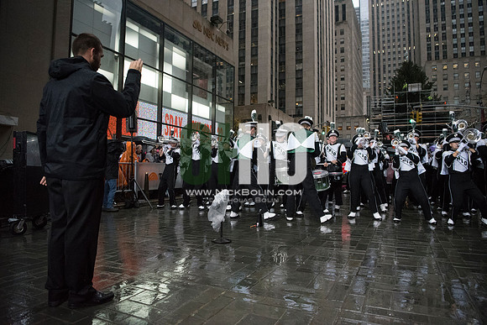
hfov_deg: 73.7
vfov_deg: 53.2
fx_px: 325
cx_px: 244
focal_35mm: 24
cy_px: 162
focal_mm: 24
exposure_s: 1/4000
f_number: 2.8
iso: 10000
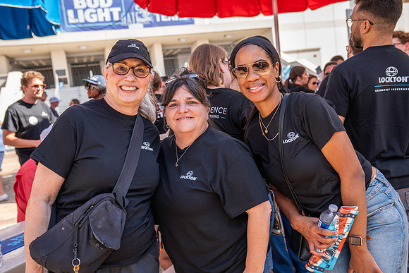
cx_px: 204
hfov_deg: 48.4
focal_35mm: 40
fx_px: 455
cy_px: 136
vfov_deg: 33.4
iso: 100
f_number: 4.5
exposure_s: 1/100
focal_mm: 40
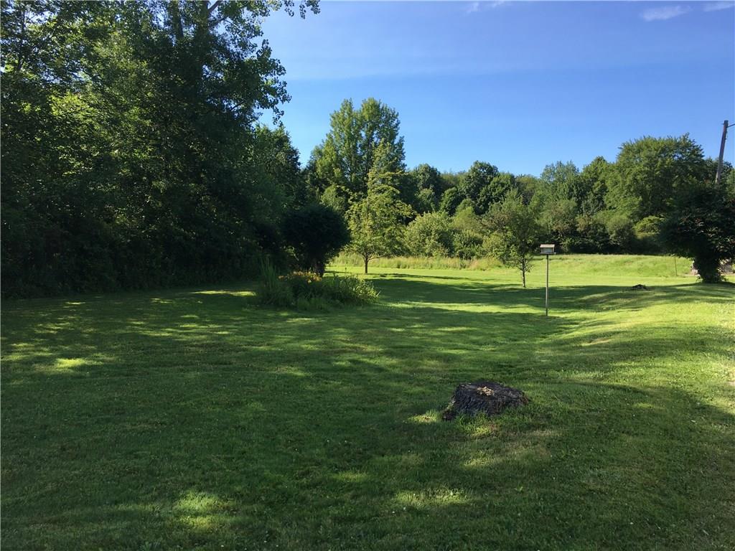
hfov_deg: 61.7
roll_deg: +0.0
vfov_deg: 48.2
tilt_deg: -3.0
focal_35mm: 29
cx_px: 368
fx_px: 616
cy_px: 276
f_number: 2.2
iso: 25
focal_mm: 4.15
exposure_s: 1/712
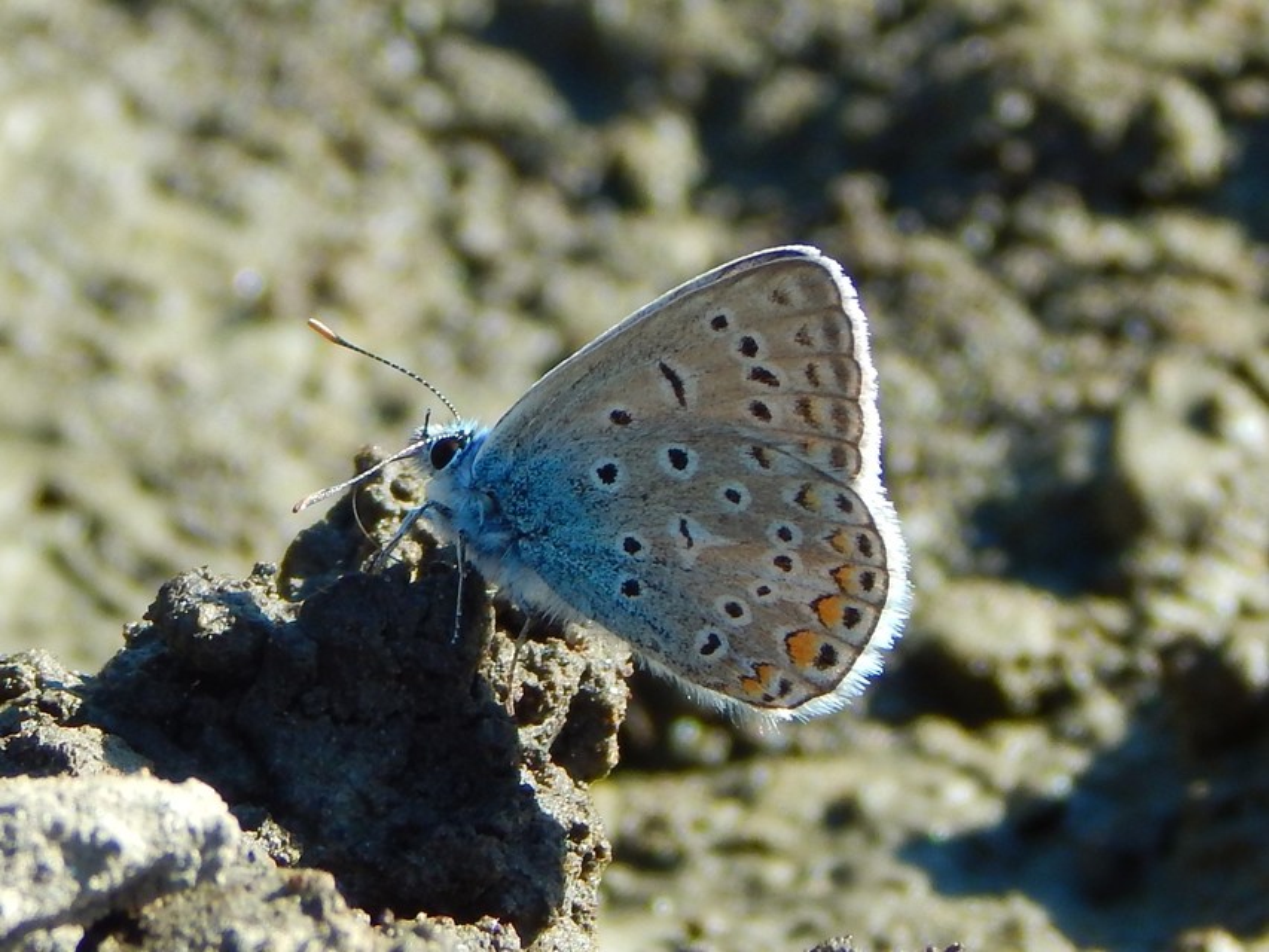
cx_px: 634
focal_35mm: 141
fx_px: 5170
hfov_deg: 14.0
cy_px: 476
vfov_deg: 10.5
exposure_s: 1/320
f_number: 4.9
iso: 125
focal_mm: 25.3
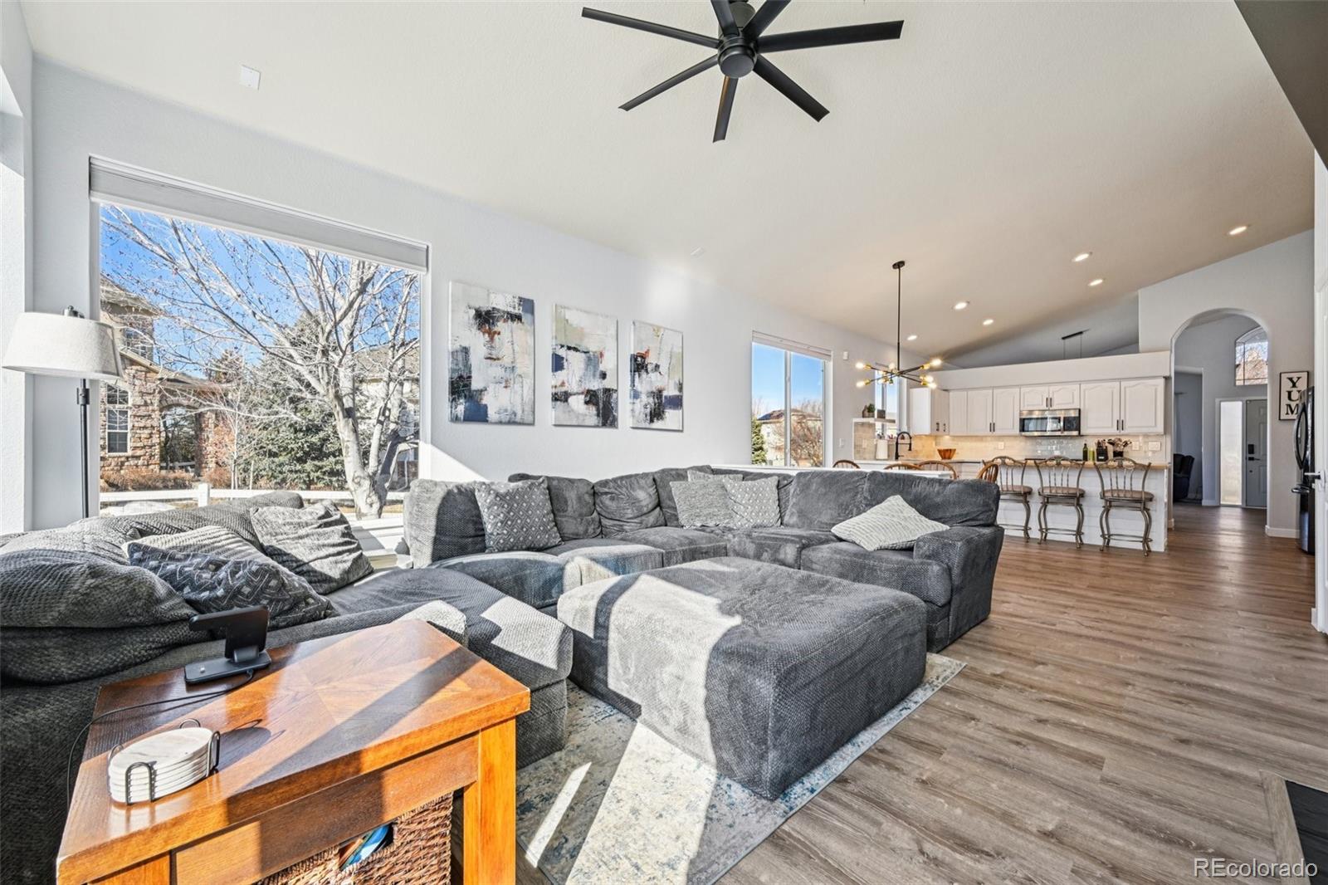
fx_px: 516
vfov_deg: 81.2
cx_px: 664
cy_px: 442
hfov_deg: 104.3
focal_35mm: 14
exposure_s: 1/15
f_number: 11
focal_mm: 14
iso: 90
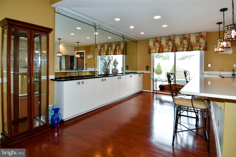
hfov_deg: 90.0
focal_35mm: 18
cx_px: 118
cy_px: 78
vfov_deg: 67.4
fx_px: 118
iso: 200
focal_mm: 12
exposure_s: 1/100
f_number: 5
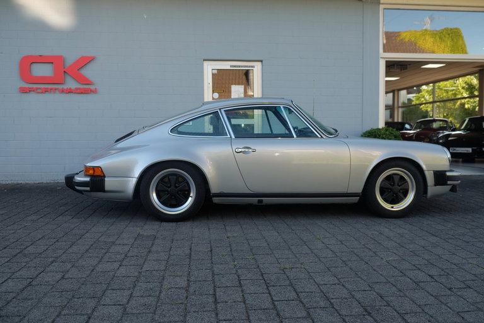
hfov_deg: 60.3
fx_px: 417
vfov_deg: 42.3
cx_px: 242
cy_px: 162
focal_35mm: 31
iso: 200
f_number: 3.6
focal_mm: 20.5
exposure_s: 1/125
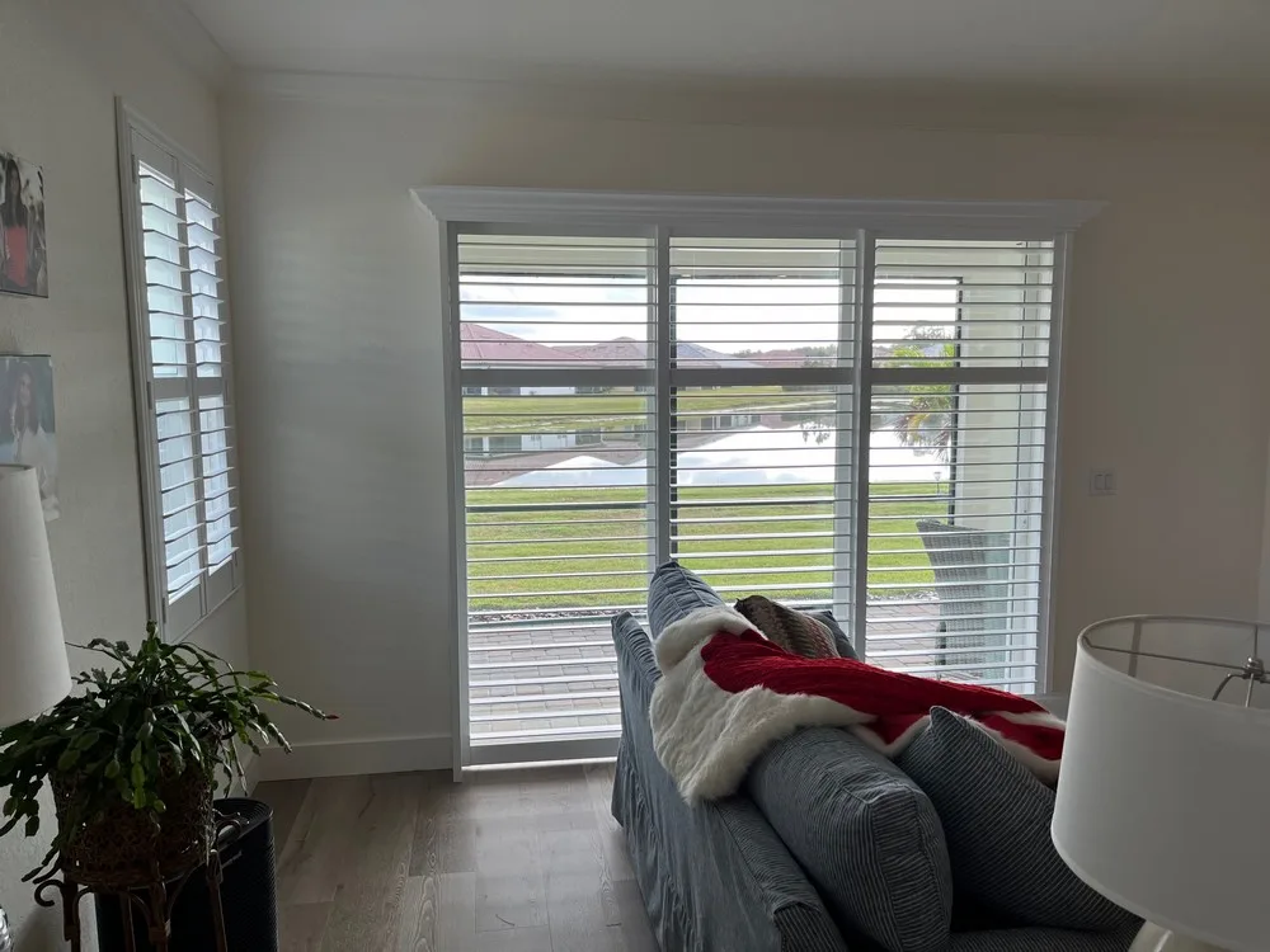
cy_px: 476
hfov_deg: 67.3
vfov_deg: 53.1
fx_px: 954
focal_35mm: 26
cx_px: 635
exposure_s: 1/213
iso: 40
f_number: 1.6
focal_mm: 5.1
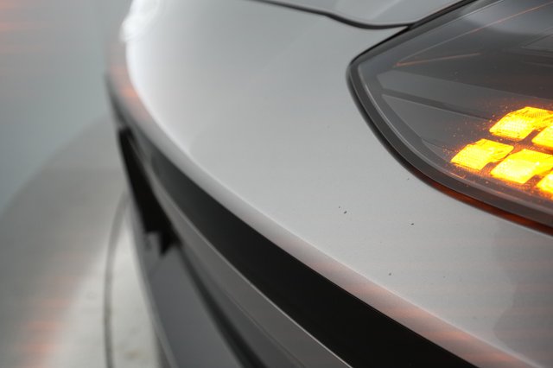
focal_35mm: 28
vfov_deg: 46.4
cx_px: 276
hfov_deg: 65.5
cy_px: 184
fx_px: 430
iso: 1250
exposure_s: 1/100
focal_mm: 28
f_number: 4.5
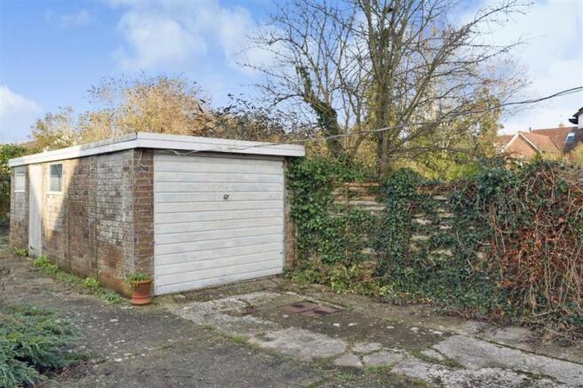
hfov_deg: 67.4
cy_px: 194
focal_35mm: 27
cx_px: 292
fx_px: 437
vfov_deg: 47.9
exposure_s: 1/250
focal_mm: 18
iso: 400
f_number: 10
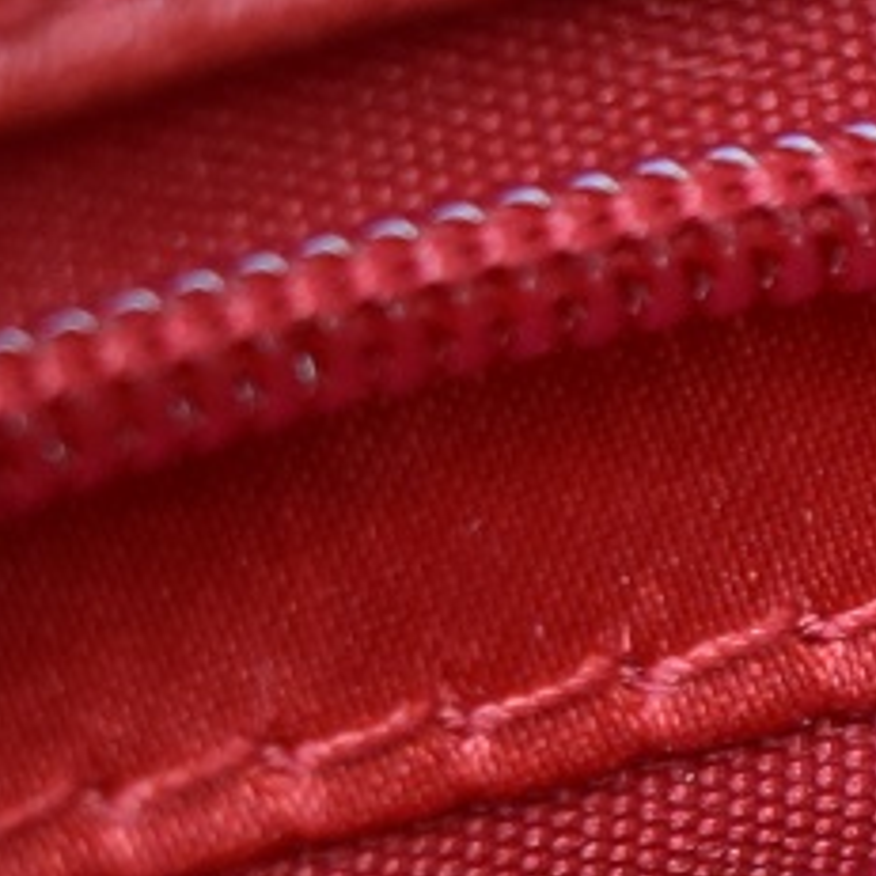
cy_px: 2097
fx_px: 9963
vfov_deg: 4.9
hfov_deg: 4.9
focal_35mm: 348
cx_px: 1839
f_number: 5
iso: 400
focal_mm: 30
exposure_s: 1/100
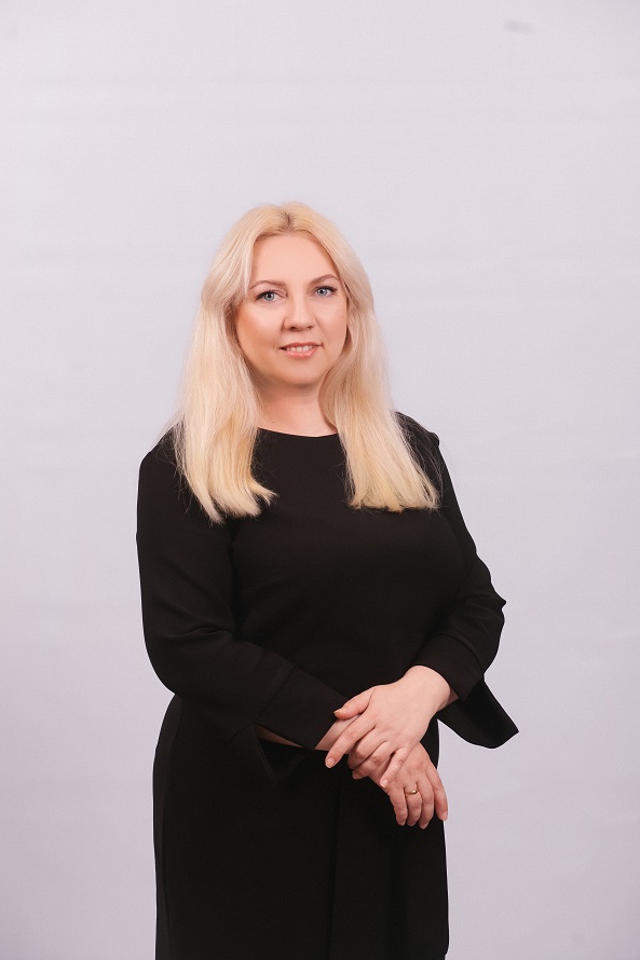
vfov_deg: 19.3
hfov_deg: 12.9
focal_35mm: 106
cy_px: 481
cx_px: 321
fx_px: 2828
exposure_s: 1/125
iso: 200
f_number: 5.6
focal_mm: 105
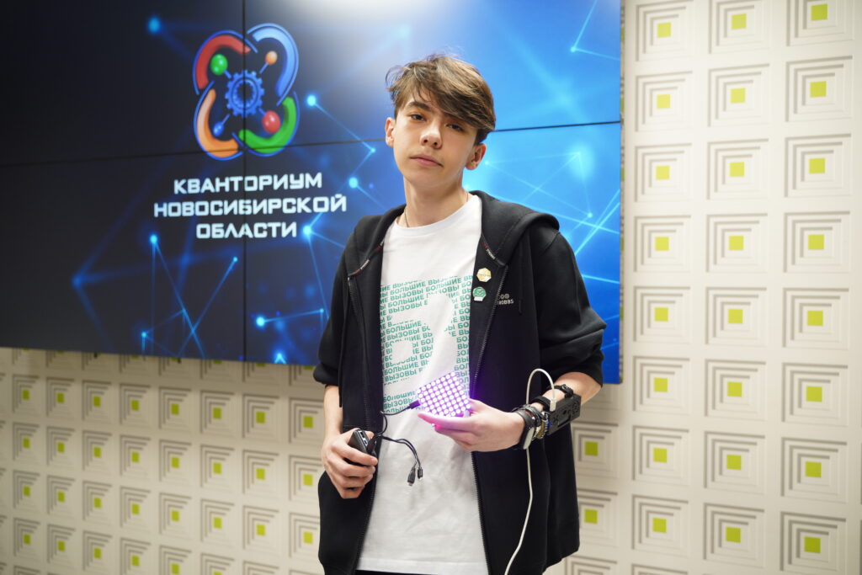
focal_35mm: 36
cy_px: 288
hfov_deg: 53.1
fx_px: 862
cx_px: 431
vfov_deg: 36.9
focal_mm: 36
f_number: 2.8
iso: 640
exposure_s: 1/125
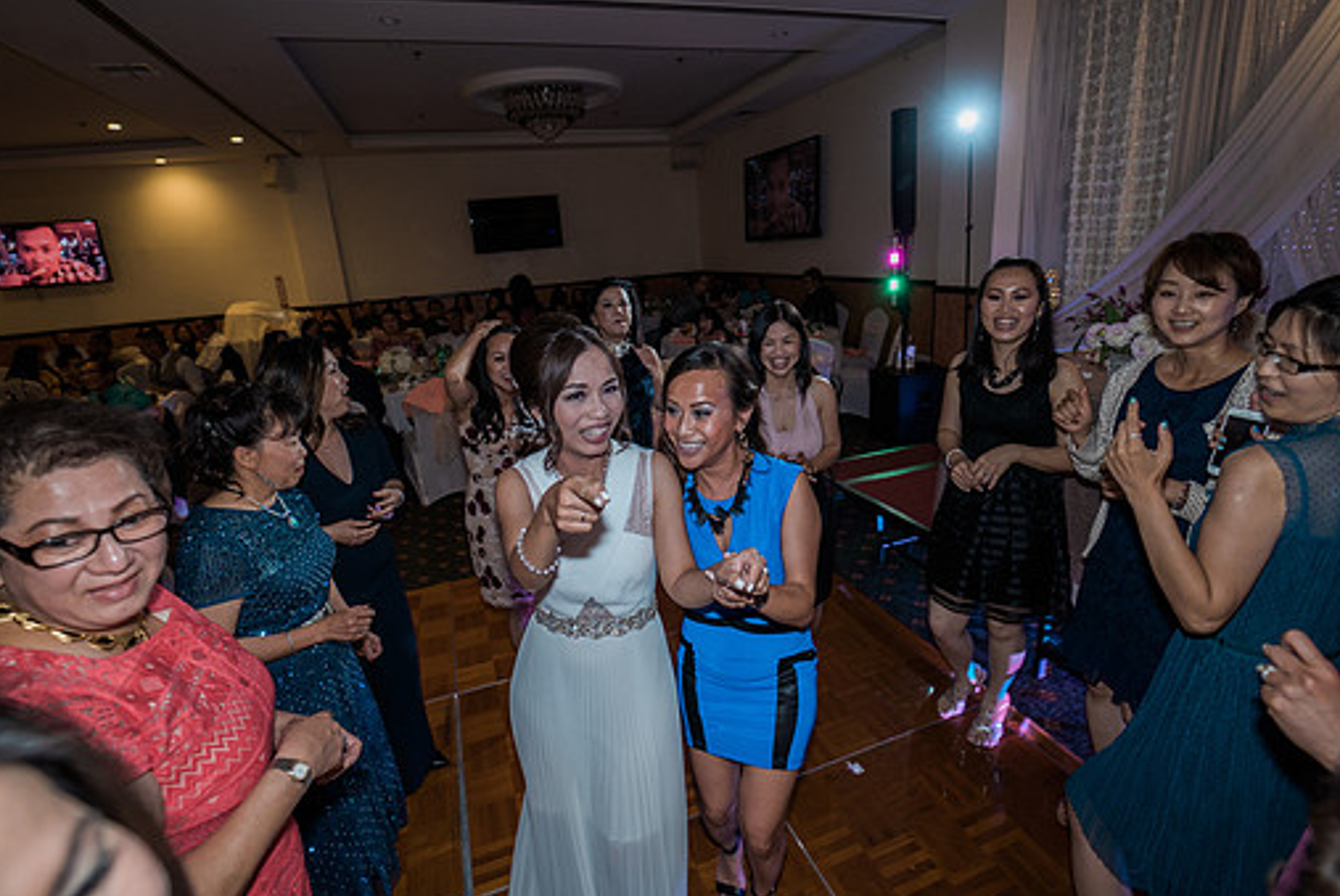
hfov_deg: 96.7
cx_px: 666
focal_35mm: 16
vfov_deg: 73.8
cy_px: 427
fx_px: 596
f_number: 2.8
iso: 800
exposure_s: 1/160
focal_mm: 14
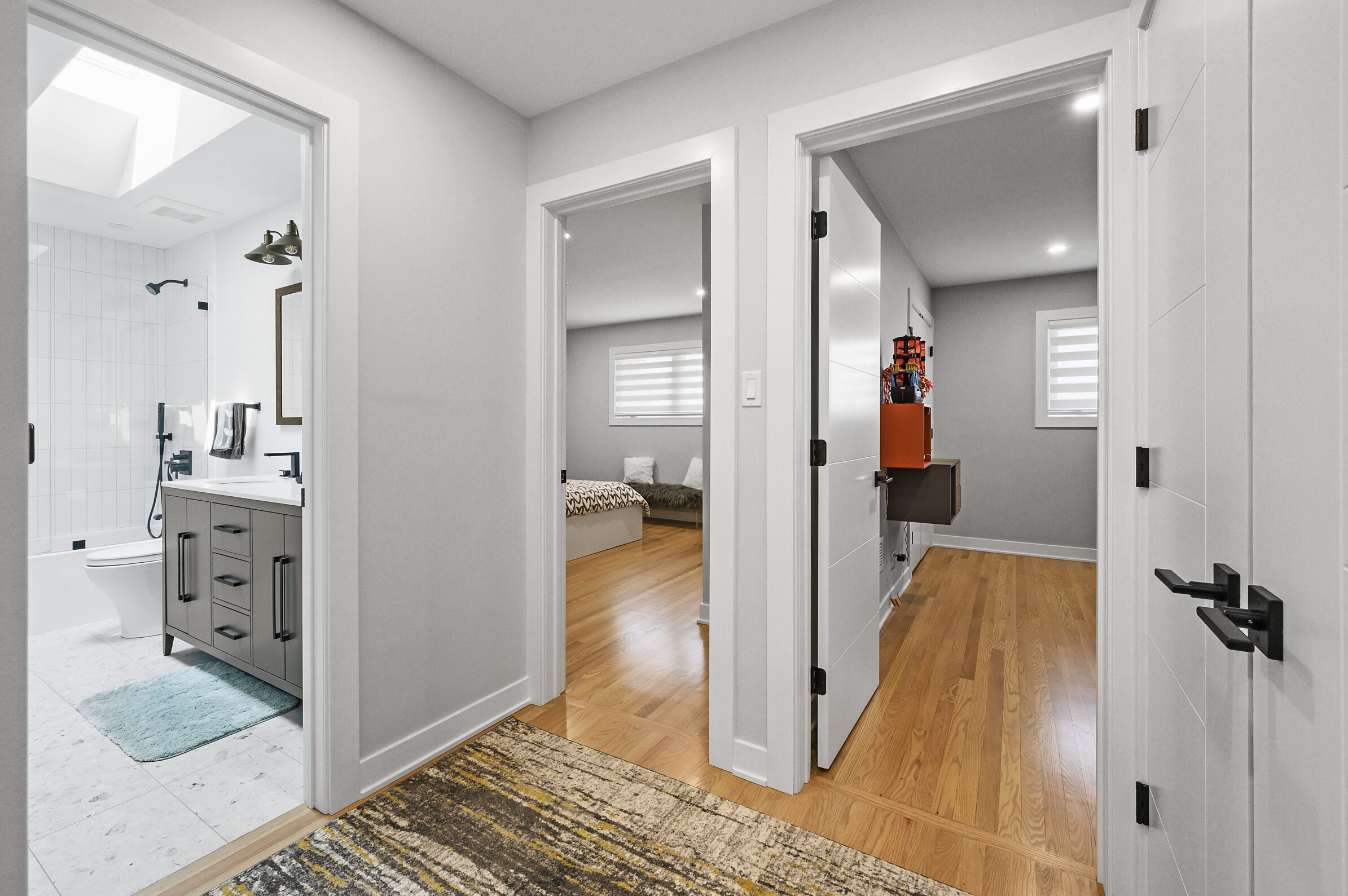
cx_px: 655
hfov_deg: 100.4
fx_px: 561
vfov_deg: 77.2
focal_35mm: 15
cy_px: 426
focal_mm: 14
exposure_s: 1/40
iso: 800
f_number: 9
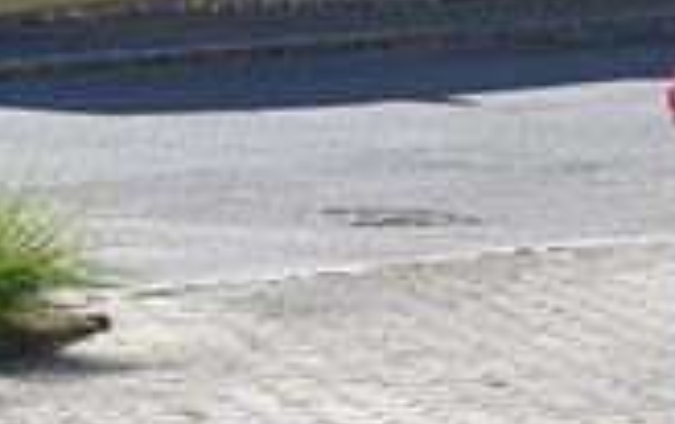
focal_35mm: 263
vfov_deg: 5.0
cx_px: 251
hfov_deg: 8.0
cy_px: -303
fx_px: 4845
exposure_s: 1/320
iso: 400
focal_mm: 53
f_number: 13
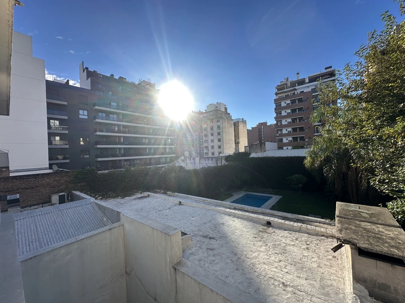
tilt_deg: +0.8
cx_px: 202
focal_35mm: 14
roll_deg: +2.6
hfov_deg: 102.1
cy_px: 152
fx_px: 164
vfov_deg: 85.7
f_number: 2.2
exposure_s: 1/720
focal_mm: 2.22
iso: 40
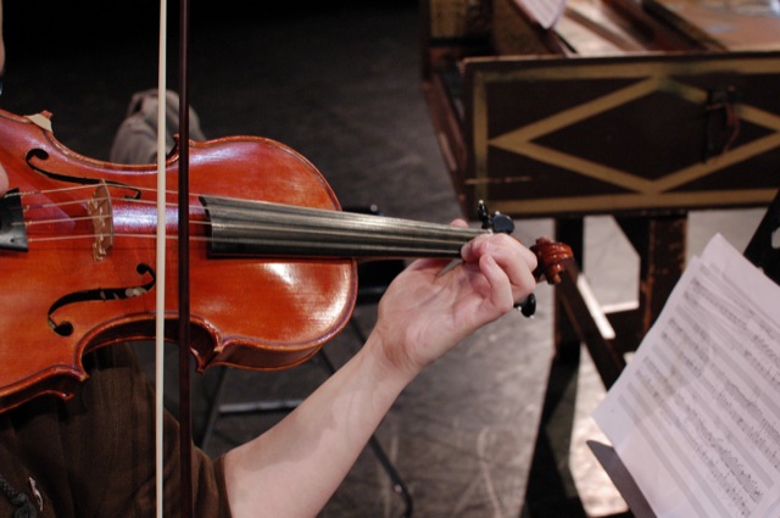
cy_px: 259
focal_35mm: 52
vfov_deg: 25.7
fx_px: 1136
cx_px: 390
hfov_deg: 37.9
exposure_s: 1/125
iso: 1600
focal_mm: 35
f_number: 5.6
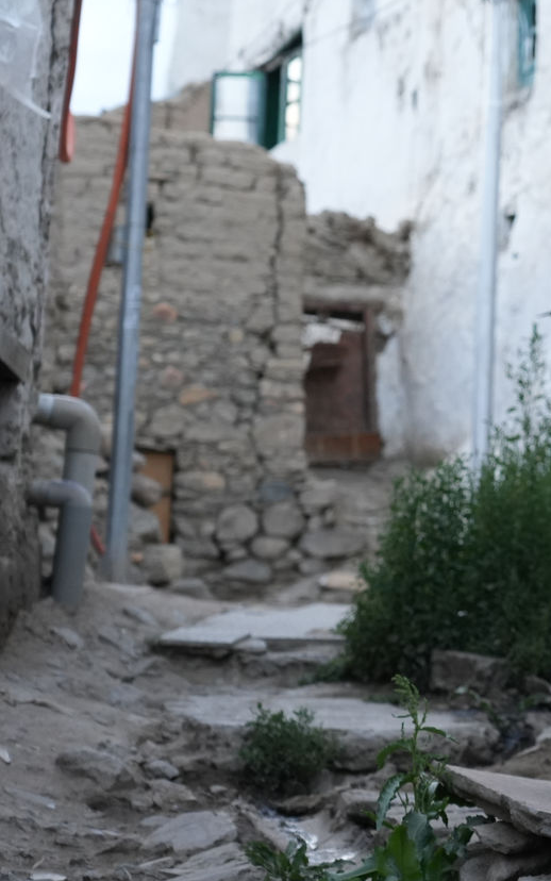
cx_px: 553
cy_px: 360
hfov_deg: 10.2
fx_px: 3073
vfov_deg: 16.3
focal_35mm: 128
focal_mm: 65
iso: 1600
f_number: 4
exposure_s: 1/160
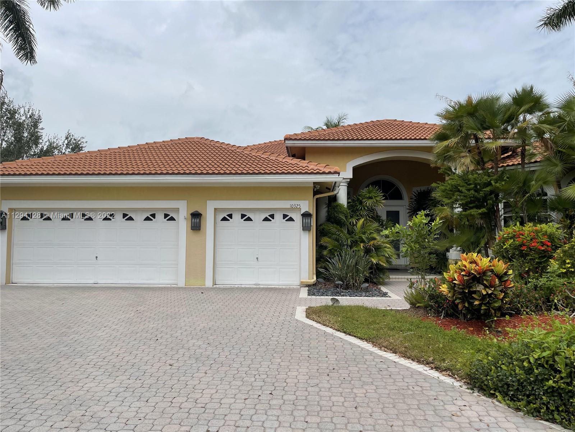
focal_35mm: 26
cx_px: 288
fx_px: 432
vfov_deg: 53.1
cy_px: 216
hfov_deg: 67.3
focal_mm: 5.1
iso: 32
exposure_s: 1/5618
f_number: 1.6
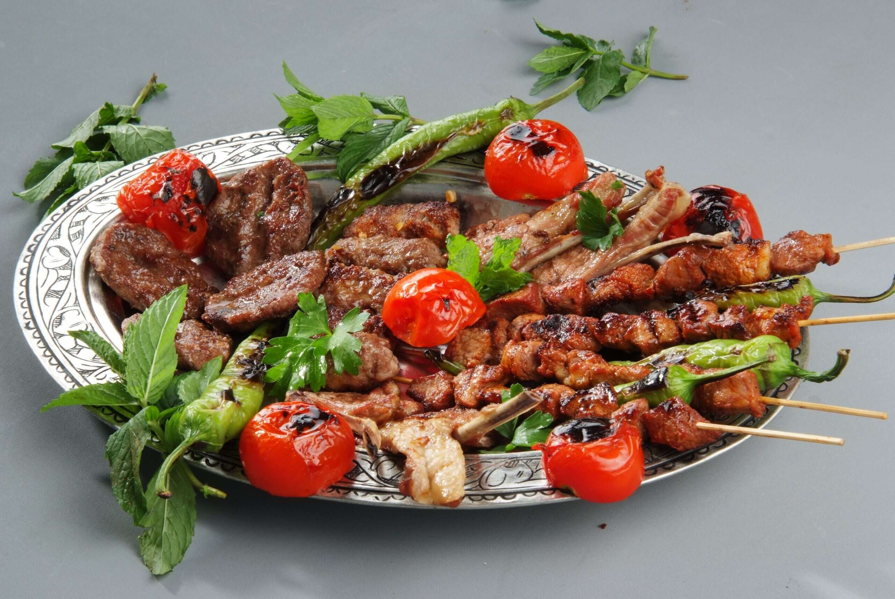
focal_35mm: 93
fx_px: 2315
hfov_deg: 21.9
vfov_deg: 14.7
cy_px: 300
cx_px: 448
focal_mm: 62
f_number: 18
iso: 160
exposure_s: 1/125
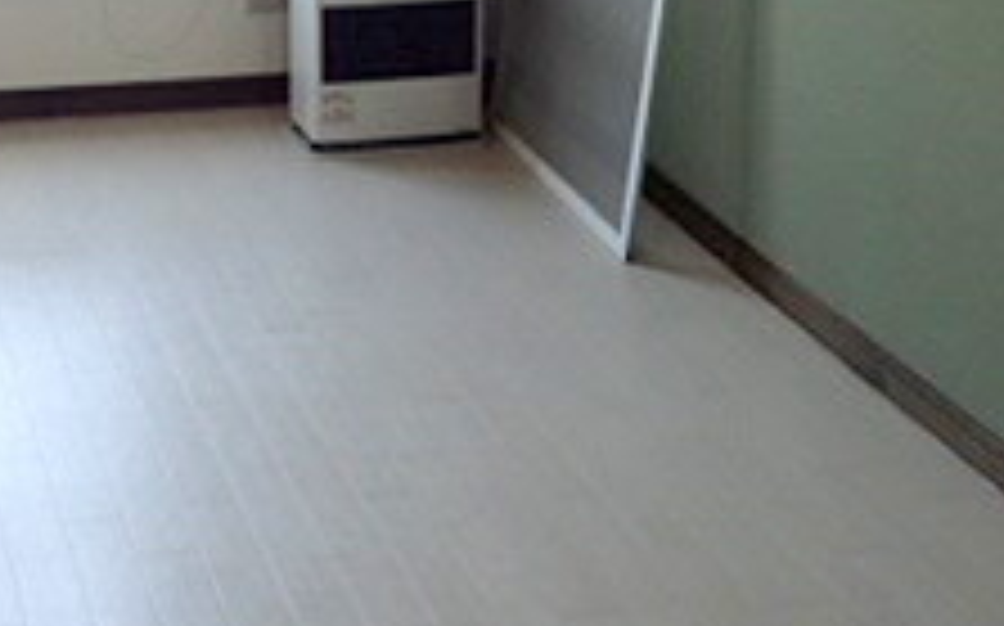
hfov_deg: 26.7
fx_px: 2078
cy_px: -99
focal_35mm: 76
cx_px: 216
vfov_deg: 16.5
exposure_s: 1/60
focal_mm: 4.5
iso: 100
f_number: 2.8
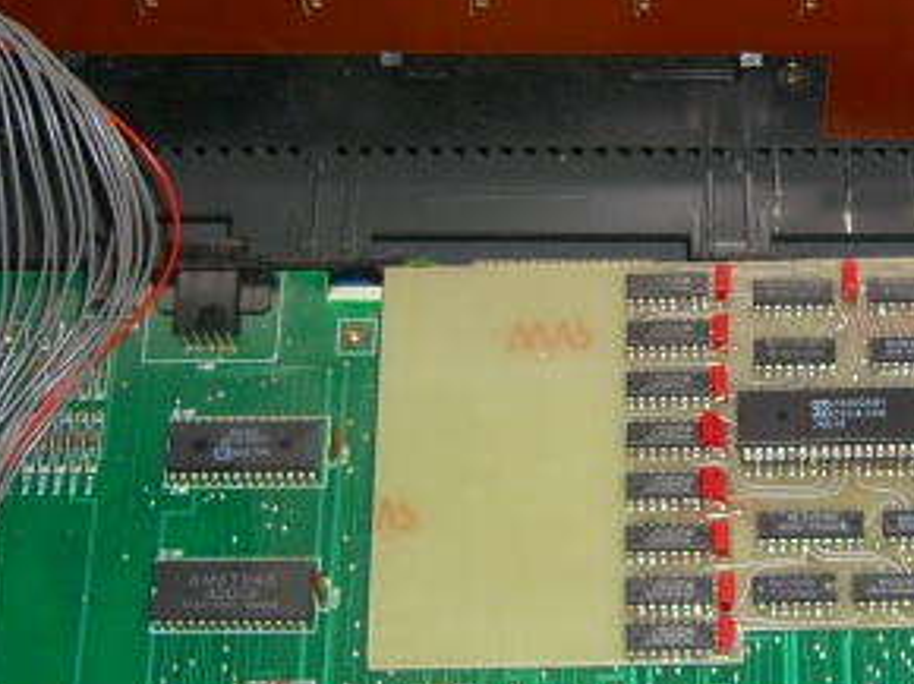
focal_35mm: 84
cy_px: 378
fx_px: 2216
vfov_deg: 17.5
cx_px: 838
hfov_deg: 22.7
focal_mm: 7.9
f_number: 2.8
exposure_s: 1/60
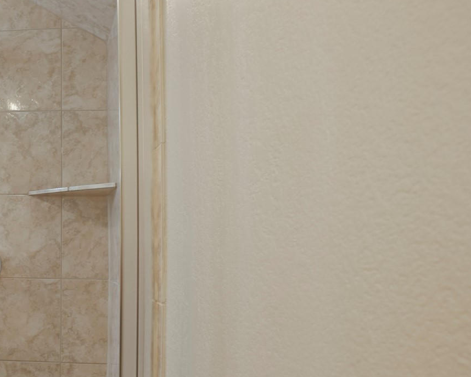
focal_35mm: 38
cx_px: -60
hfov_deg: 38.6
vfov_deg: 37.9
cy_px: 294
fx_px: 530
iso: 640
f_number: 7.1
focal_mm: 16
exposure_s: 1/6
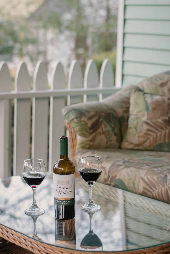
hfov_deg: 16.4
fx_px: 588
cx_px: 88
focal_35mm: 83
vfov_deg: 24.5
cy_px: 117
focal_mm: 50
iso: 800
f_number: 2.2
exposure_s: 1/250
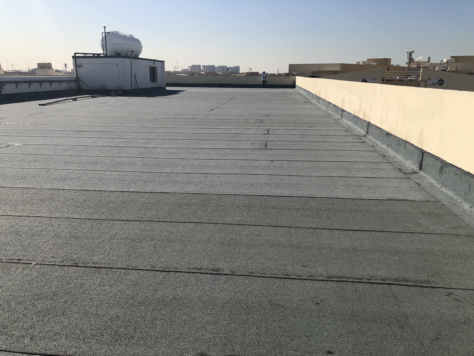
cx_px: 237
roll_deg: -0.6
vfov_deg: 49.7
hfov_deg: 63.4
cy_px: 178
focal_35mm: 28
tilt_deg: -18.0
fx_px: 383
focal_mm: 3.99
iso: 25
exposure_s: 1/3690
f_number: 1.8
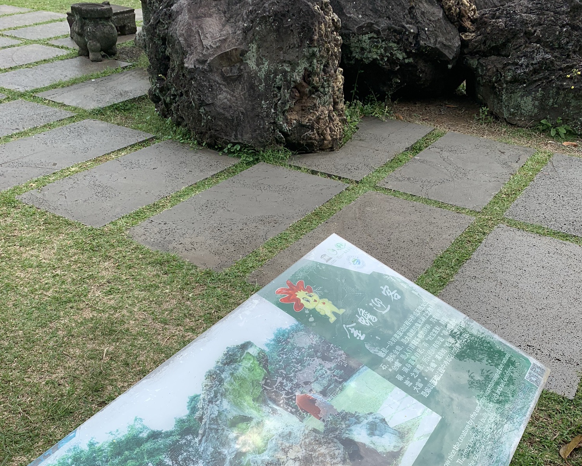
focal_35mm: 34
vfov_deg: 41.6
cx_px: 290
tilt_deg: -40.4
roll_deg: -5.1
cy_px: 370
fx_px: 586
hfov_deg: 52.9
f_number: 1.8
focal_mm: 4.25
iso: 25
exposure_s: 1/1043
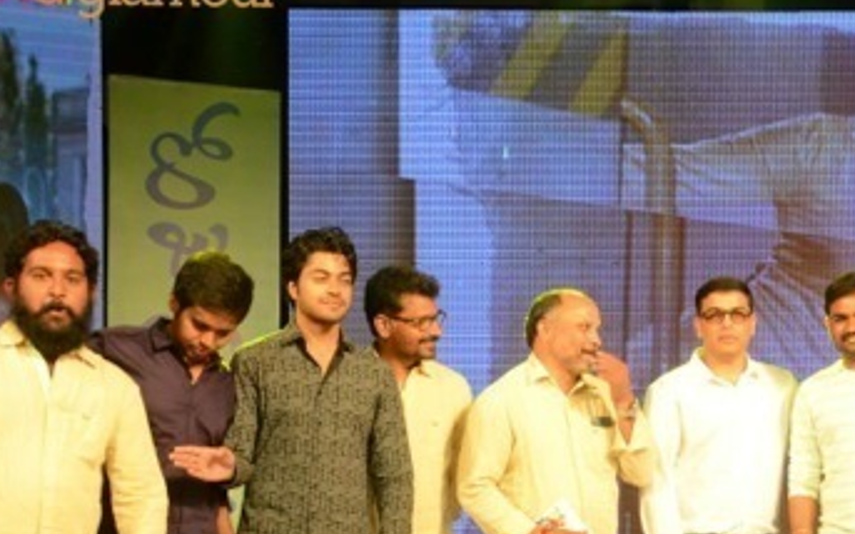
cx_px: 775
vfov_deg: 15.8
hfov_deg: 24.8
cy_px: 527
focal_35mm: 81
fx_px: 1886
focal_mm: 26
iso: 1250
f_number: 6.3
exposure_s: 1/125
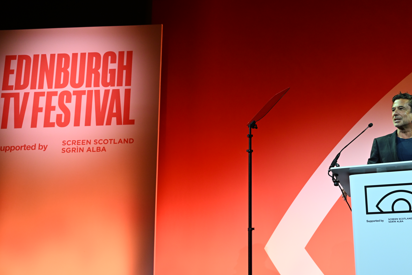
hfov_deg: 45.0
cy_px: 114
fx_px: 489
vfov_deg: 31.3
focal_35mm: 43
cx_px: 277
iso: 1250
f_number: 4
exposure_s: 1/400
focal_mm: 30.5
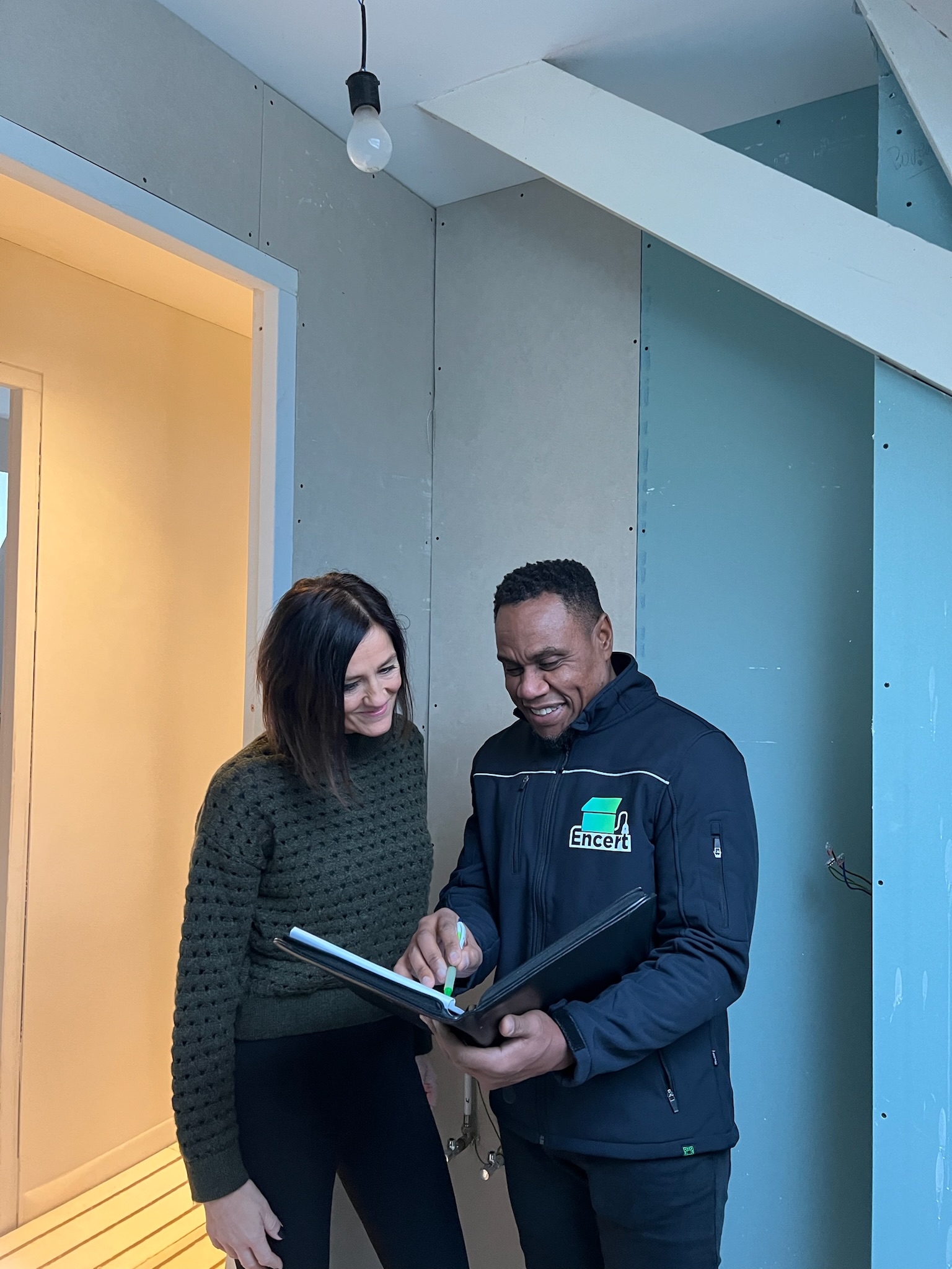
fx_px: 953
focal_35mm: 26
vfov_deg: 67.3
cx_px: 476
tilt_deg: +2.3
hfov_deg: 53.1
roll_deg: -3.2
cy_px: 634
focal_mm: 5.7
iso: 320
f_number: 1.5
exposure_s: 1/50
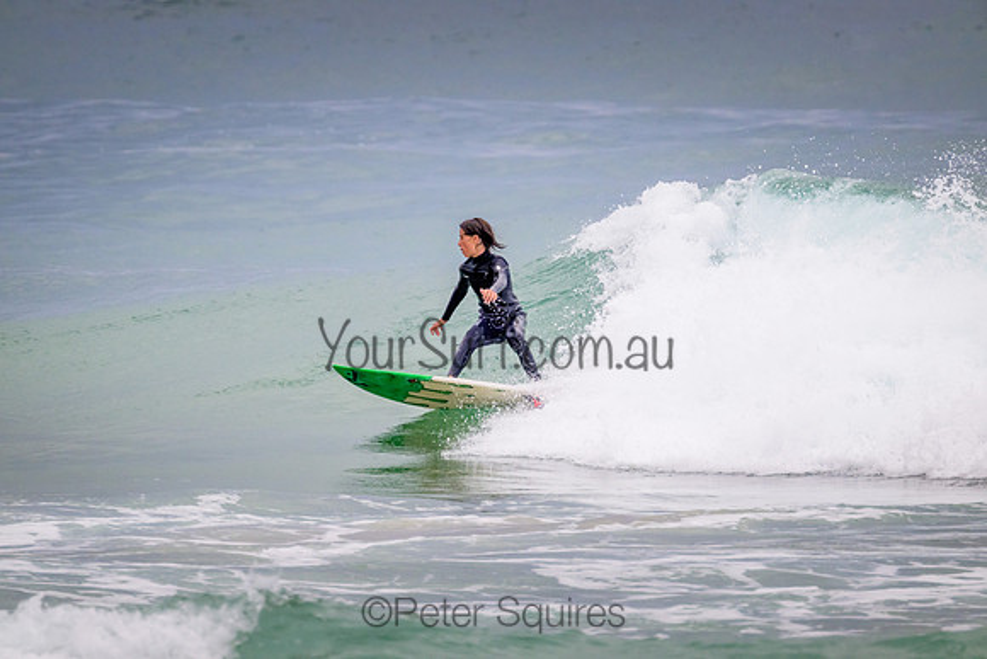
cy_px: 330
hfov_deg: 2.6
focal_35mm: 800
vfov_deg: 1.7
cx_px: 494
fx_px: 21937
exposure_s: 1/1250
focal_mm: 800
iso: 2000
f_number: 11
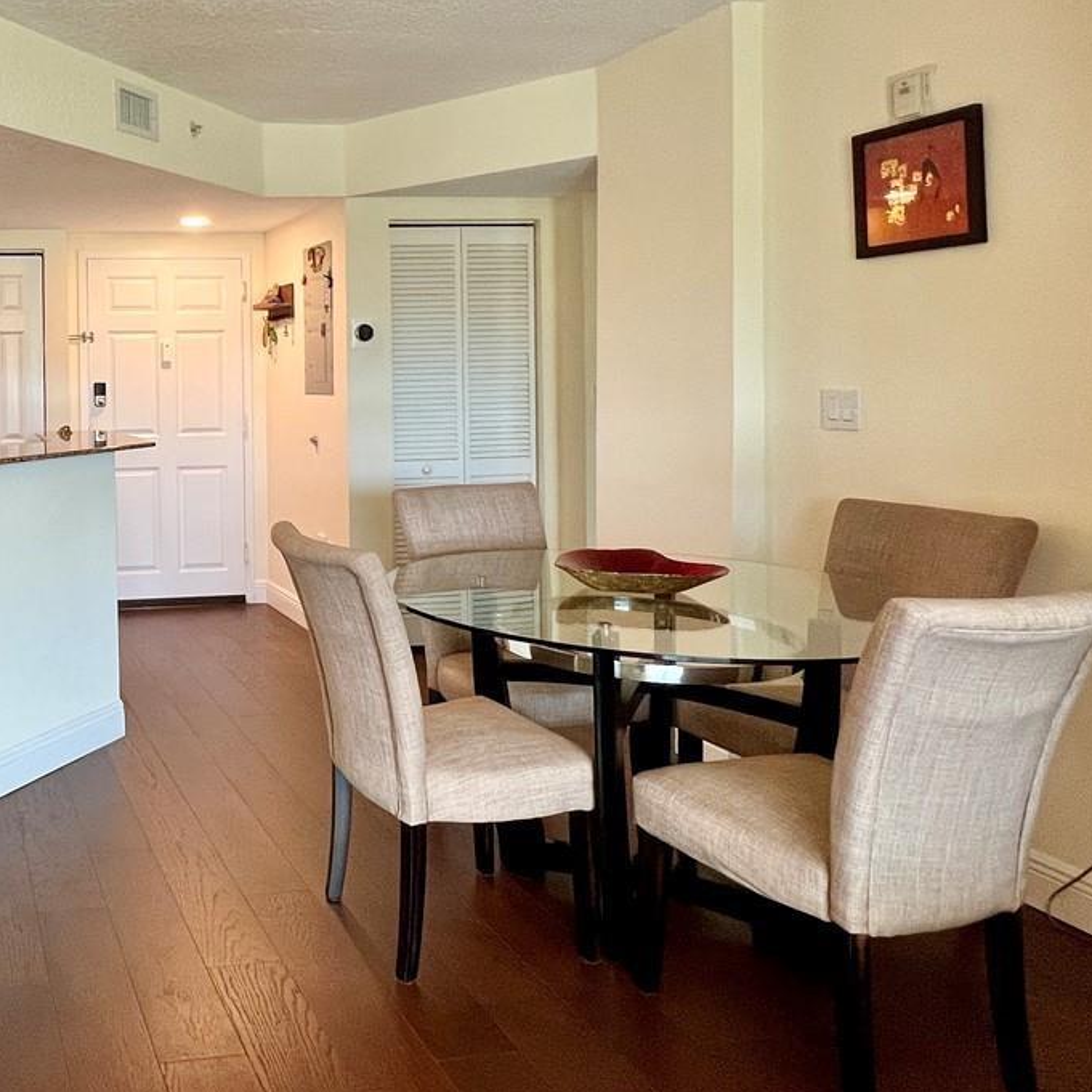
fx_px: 964
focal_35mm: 27
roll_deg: +1.0
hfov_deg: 51.0
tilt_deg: -1.6
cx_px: 74
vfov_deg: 58.2
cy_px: 394
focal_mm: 1.57
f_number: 1.8
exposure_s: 1/120
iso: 160
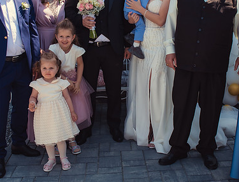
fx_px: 354
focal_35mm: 51
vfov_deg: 28.6
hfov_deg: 37.3
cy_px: 60
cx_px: 136
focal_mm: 26
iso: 200
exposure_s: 1/250
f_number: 8
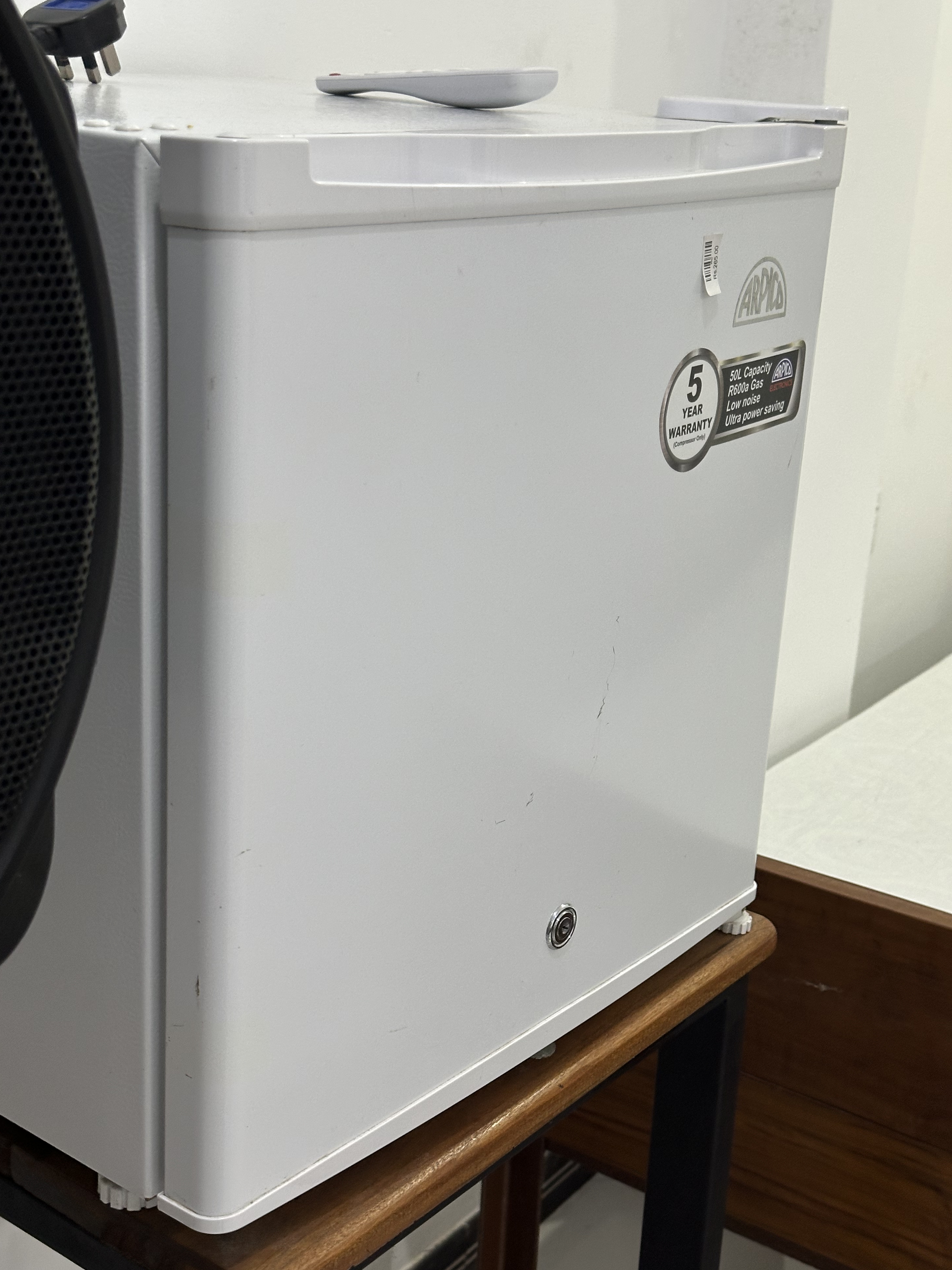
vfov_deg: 38.2
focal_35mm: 50
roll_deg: -5.0
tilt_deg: -18.1
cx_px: 482
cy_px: 633
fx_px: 1834
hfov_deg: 29.1
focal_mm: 6.86
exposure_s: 1/50
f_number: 1.78
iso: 160
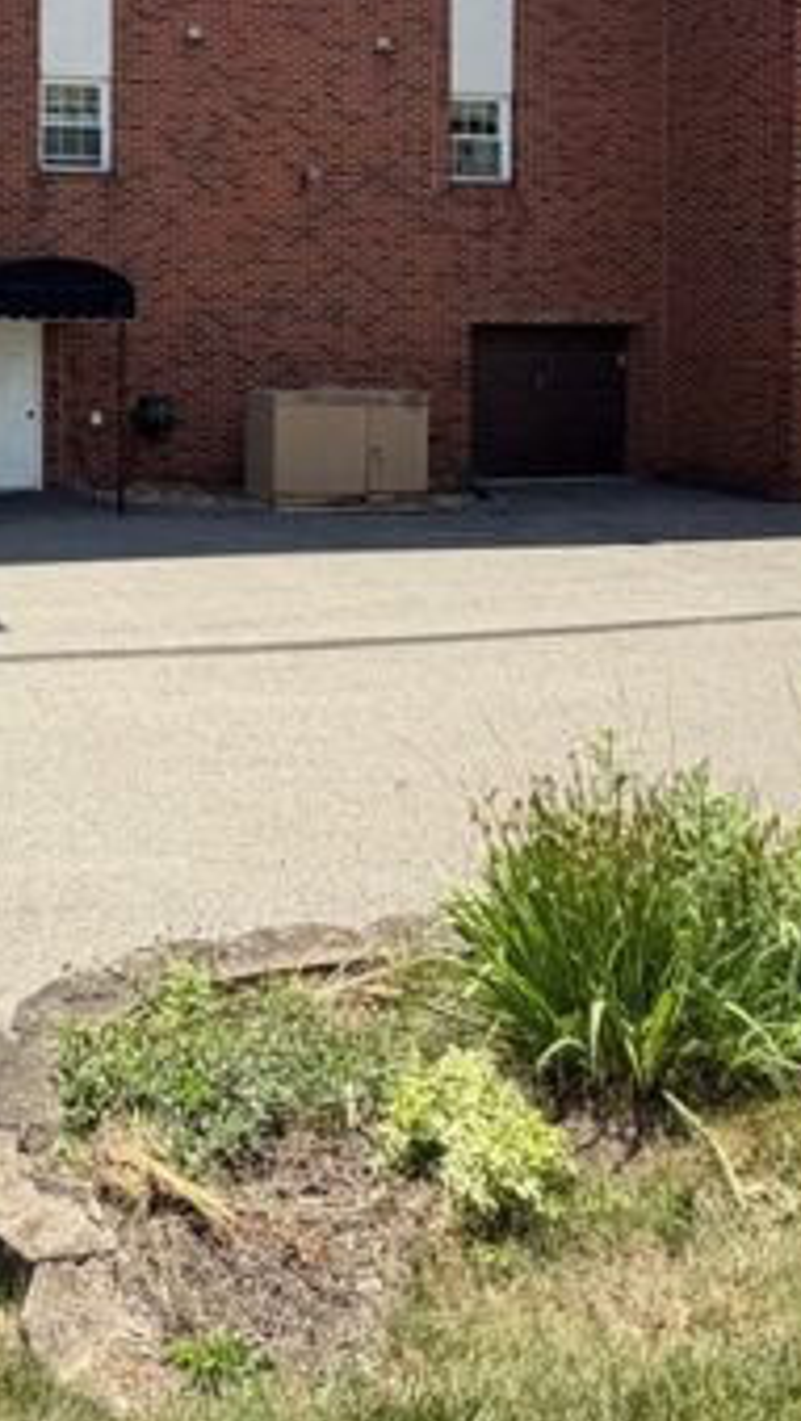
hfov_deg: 29.7
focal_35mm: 36
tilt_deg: +0.1
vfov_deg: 52.1
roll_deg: -0.3
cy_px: 306
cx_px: -75
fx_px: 1358
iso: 32
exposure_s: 1/770
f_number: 2.2
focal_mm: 2.22
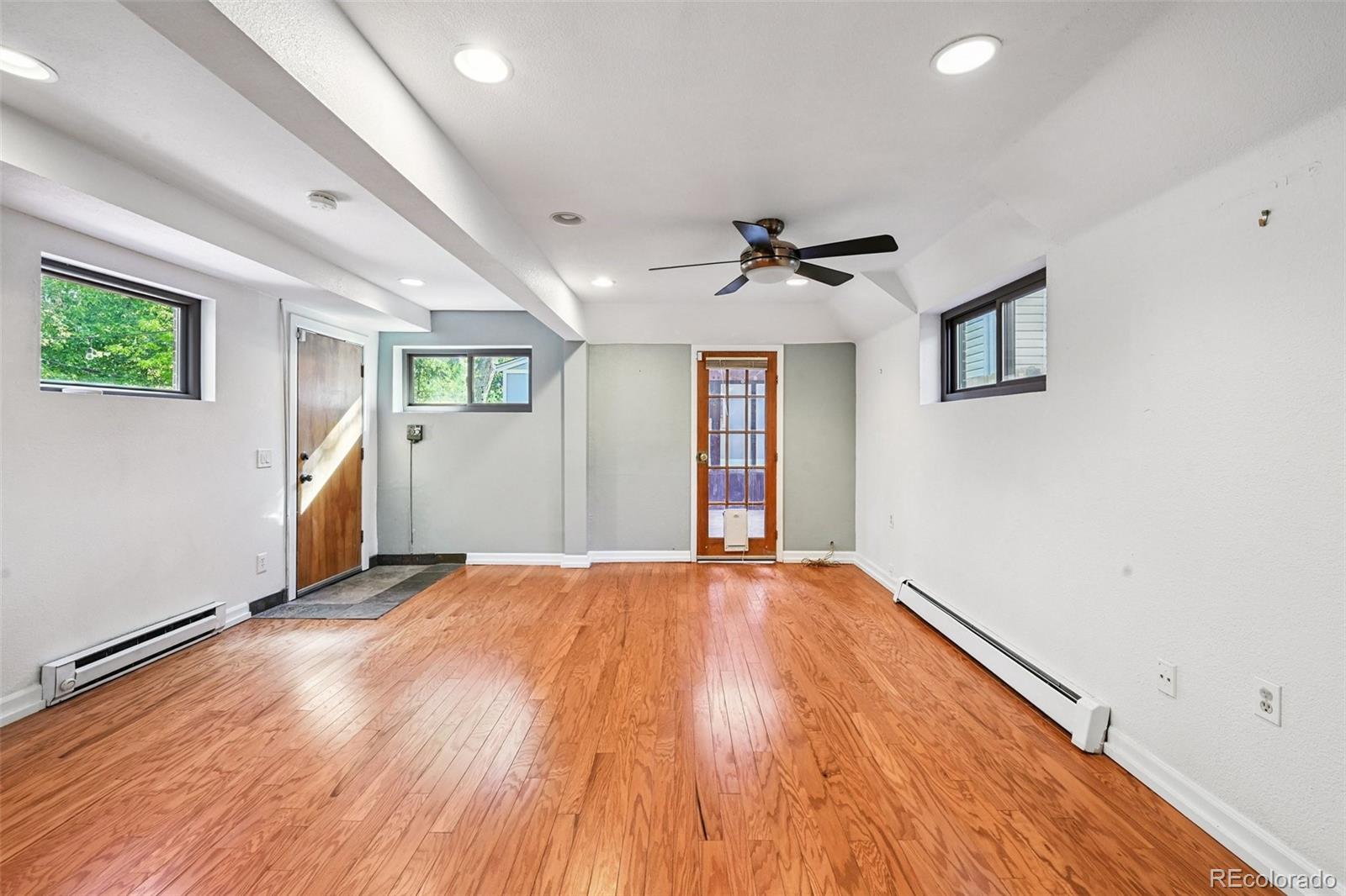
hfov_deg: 104.3
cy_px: 448
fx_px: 523
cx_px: 673
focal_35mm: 14
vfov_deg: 81.2
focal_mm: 14
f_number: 10
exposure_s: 1/6
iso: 400
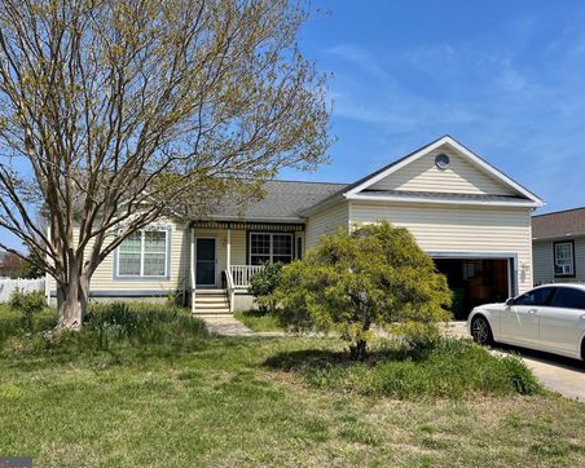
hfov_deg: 64.0
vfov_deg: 53.2
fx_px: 468
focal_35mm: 27
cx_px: 277
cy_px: 240
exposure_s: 1/3922
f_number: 1.6
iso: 32
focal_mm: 5.1
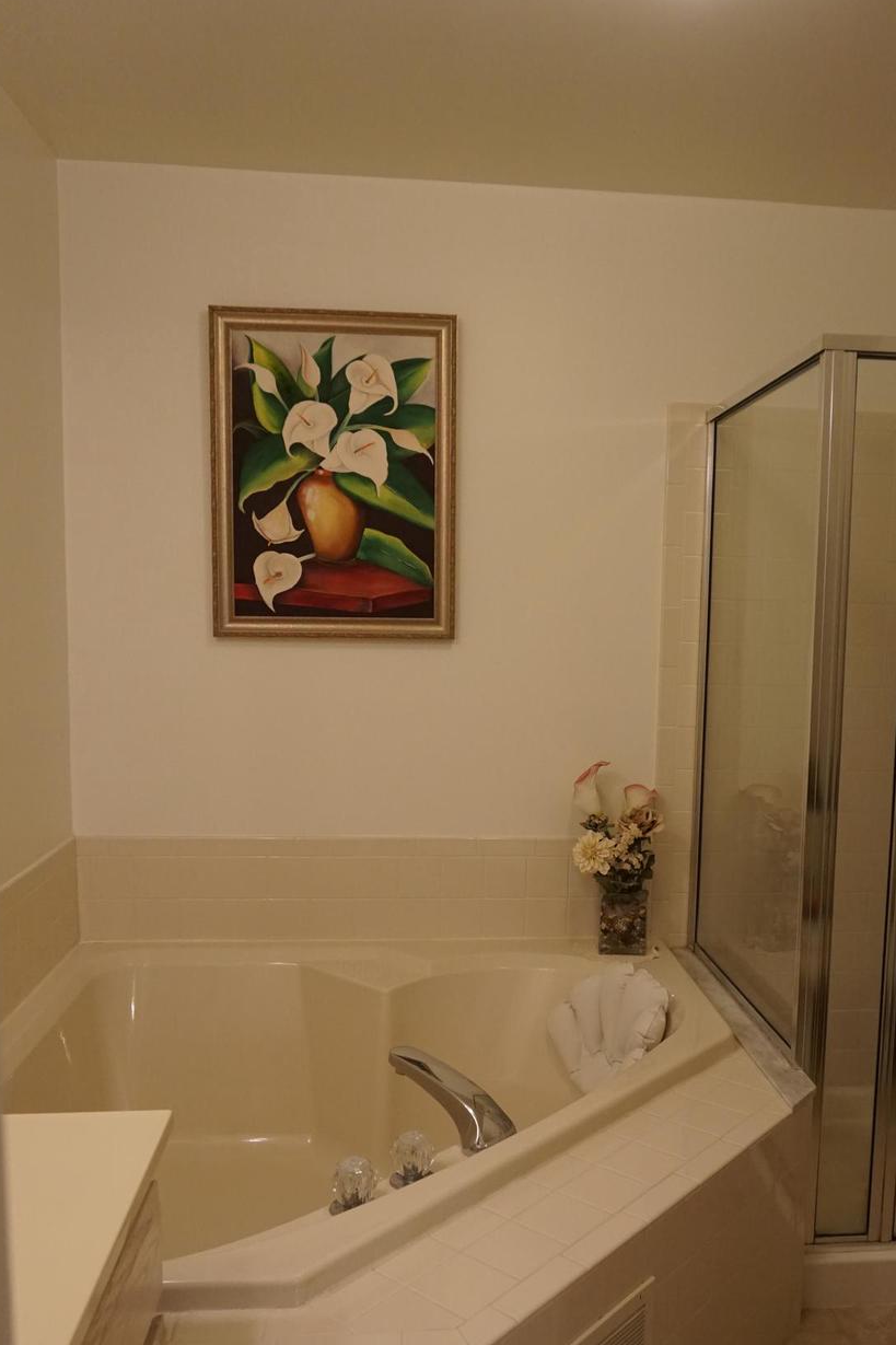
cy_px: 741
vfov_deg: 61.8
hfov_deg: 43.4
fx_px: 1120
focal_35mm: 30
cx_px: 528
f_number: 4
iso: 1250
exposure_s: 1/160
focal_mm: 16
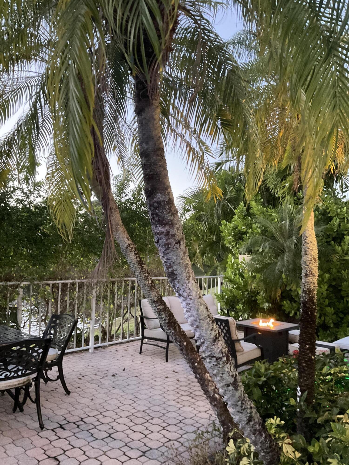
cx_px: 174
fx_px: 390
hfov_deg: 48.2
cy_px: 232
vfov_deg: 61.7
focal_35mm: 29
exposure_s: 1/30
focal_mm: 3
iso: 400
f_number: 1.8
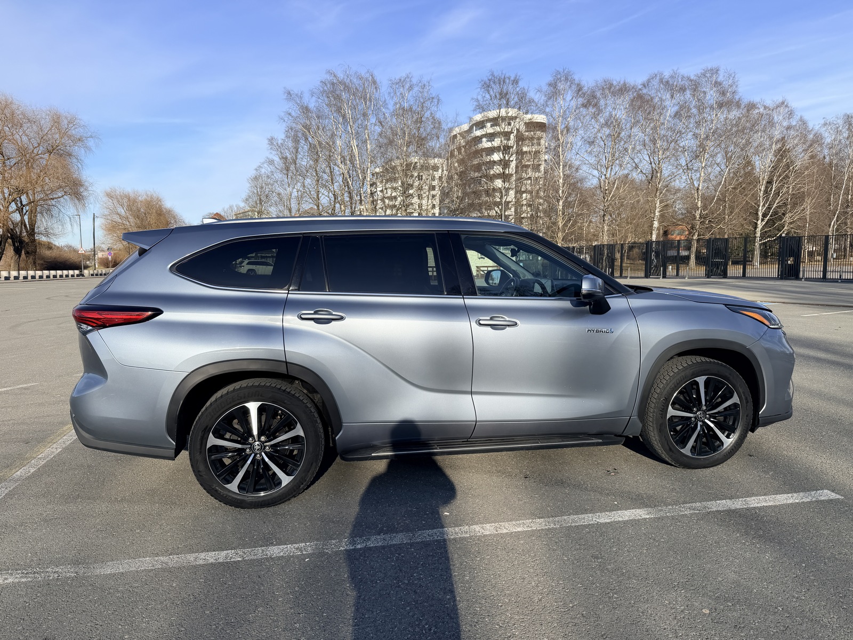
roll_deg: +0.9
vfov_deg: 56.8
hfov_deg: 71.6
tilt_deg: -5.1
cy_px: 320
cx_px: 426
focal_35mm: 24
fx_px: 591
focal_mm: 6.76
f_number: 1.78
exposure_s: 1/3584
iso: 80
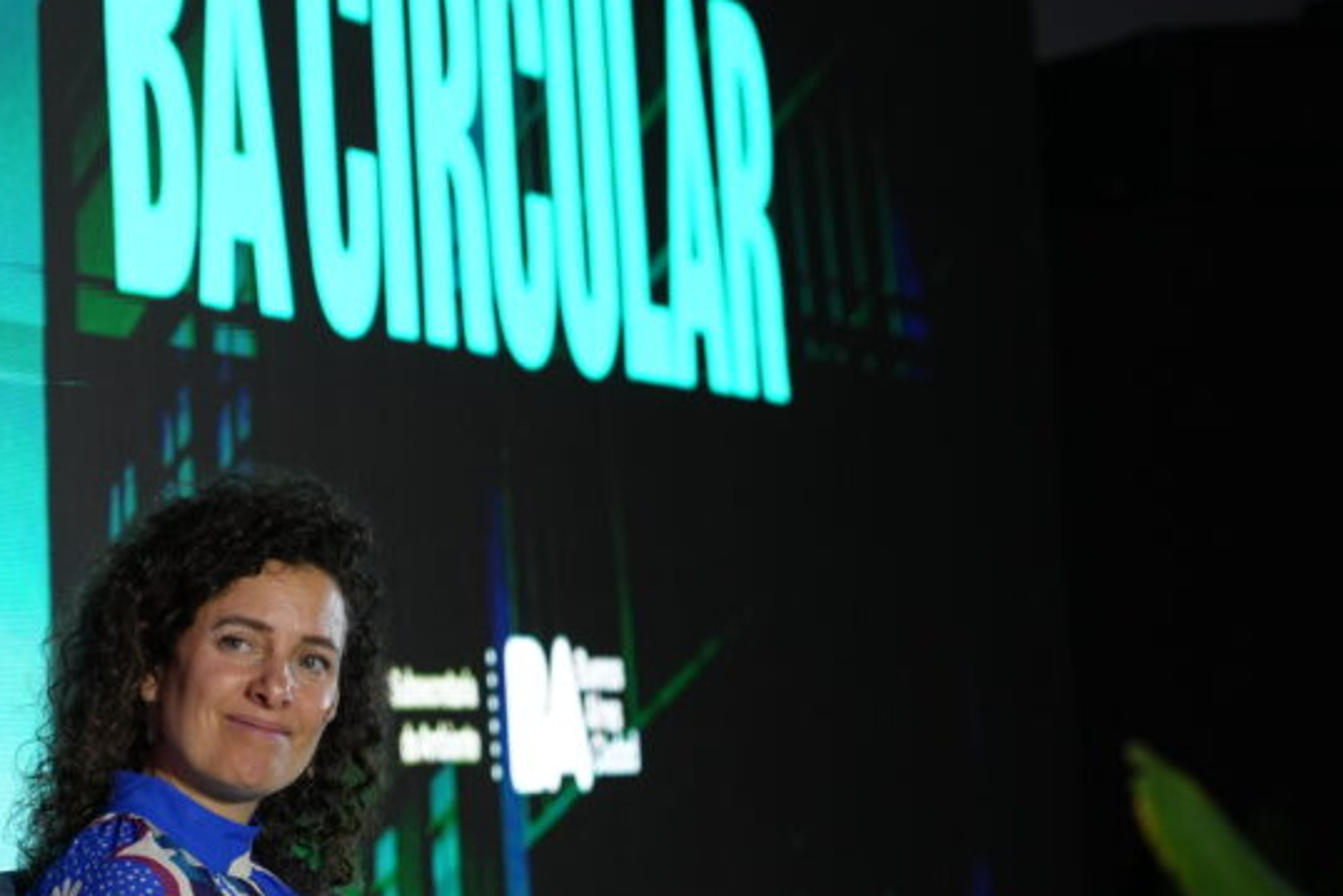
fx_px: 7463
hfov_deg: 10.3
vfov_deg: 6.9
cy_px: 540
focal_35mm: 200
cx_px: 335
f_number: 4
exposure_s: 1/160
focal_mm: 105
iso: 1600
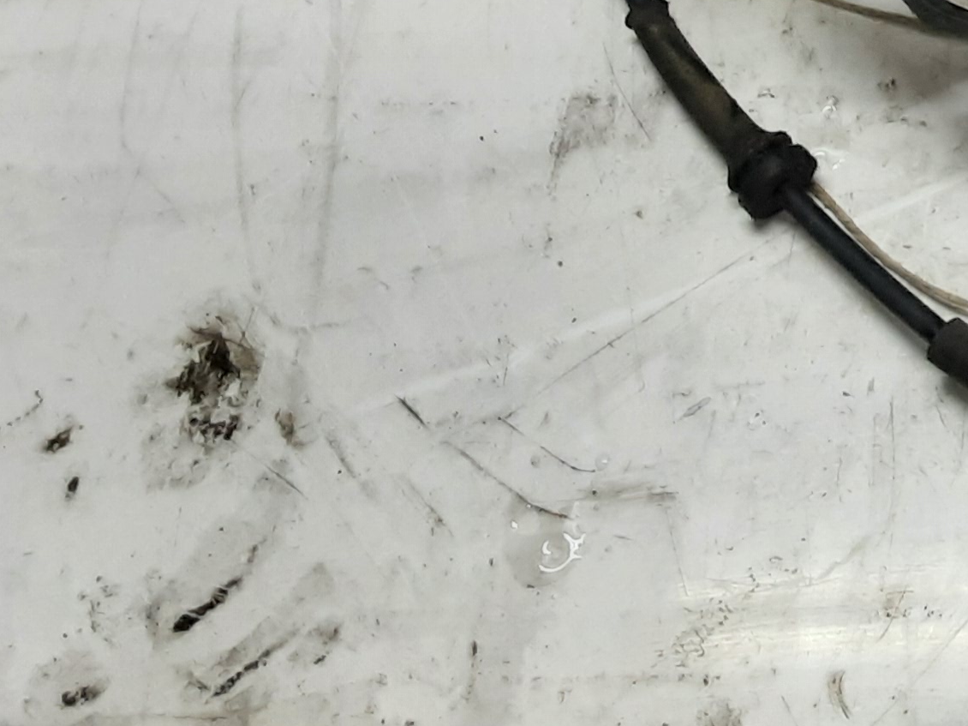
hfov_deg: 22.2
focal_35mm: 78
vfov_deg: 17.4
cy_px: -293
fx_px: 2181
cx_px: 1299
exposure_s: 1/50
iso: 100
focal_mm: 2.91
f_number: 1.9
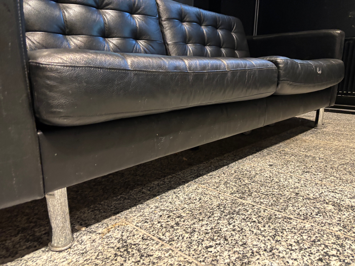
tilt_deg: -12.4
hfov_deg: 67.3
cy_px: 133
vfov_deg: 53.1
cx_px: 178
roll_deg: -1.7
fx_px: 267
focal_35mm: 26
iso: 500
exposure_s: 1/41
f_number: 1.6
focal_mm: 5.96
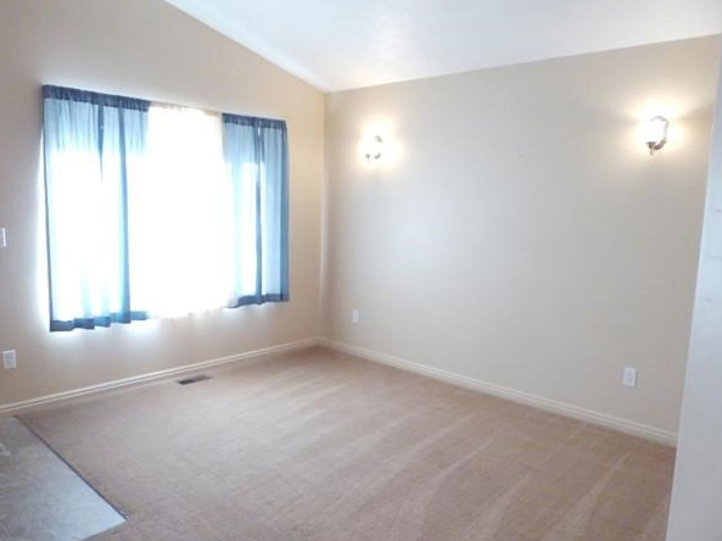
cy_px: 280
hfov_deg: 65.3
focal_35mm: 27
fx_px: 563
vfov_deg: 51.3
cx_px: 353
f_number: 3.3
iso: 320
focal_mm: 4.3
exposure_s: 1/60
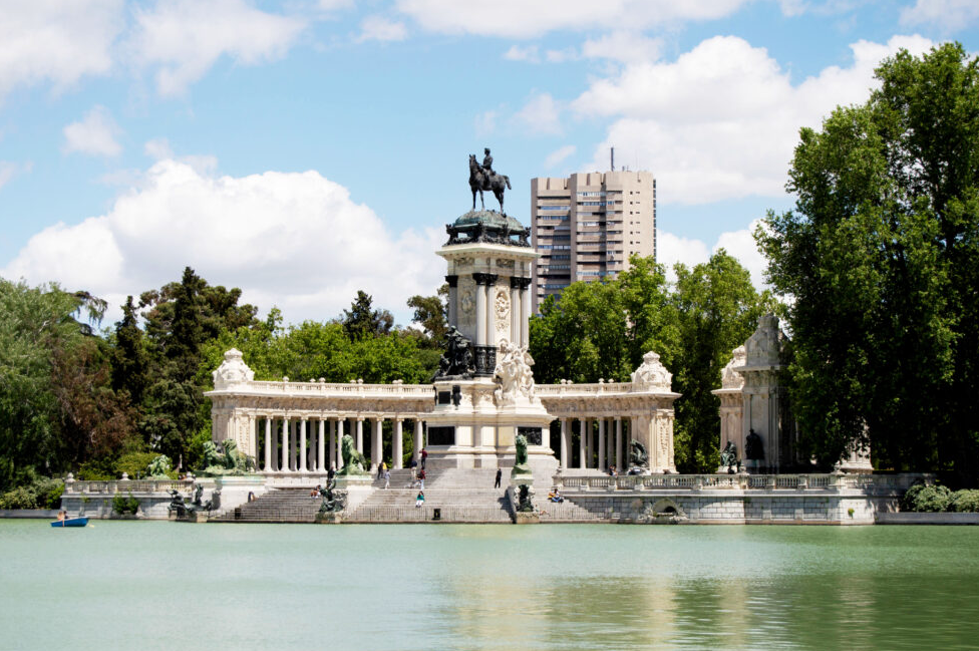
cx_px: 479
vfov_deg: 15.8
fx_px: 2351
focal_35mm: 87
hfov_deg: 23.5
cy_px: 339
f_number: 6.3
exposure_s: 1/800
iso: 100
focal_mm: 55
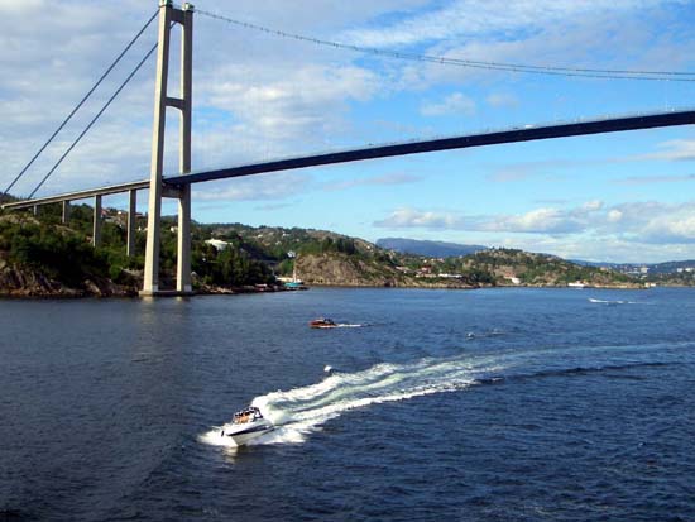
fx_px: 984
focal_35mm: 49
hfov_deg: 38.9
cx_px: 348
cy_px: 261
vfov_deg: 29.7
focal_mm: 8.2
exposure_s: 1/400
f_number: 5
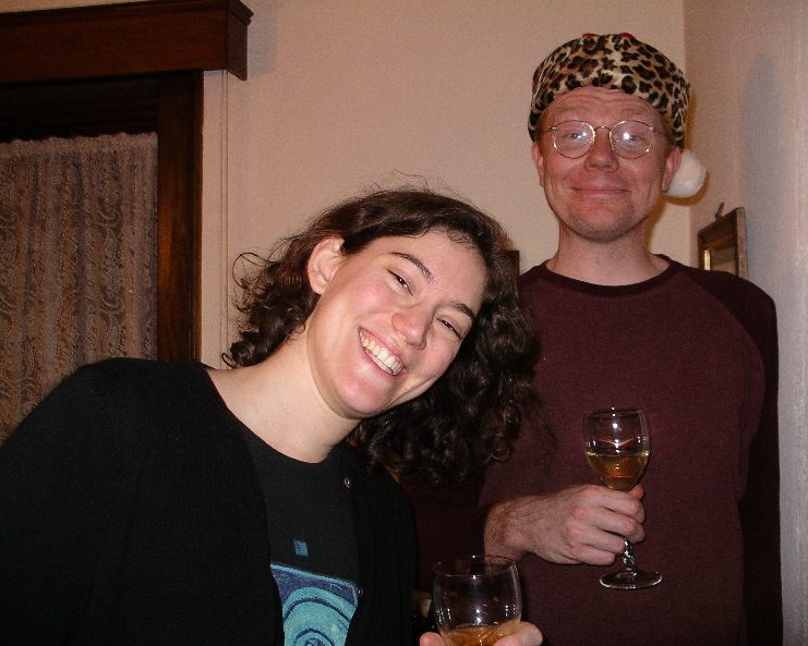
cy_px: 324
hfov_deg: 46.8
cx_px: 383
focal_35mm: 39
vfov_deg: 38.2
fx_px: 933
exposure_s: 1/40
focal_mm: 7.8
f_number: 2.8
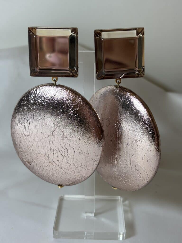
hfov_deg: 28.0
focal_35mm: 52
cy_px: 122
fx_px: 365
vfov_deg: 36.8
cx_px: 91
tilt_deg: -19.0
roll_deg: -1.6
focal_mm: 5.96
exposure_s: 1/138
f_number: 1.6
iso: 25
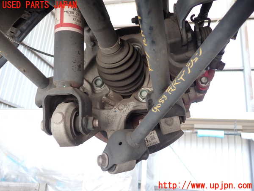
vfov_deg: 46.8
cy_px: 96
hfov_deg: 60.0
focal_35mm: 30
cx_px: 127
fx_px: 220
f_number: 2.3
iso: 200
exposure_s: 1/50
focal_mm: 5.4
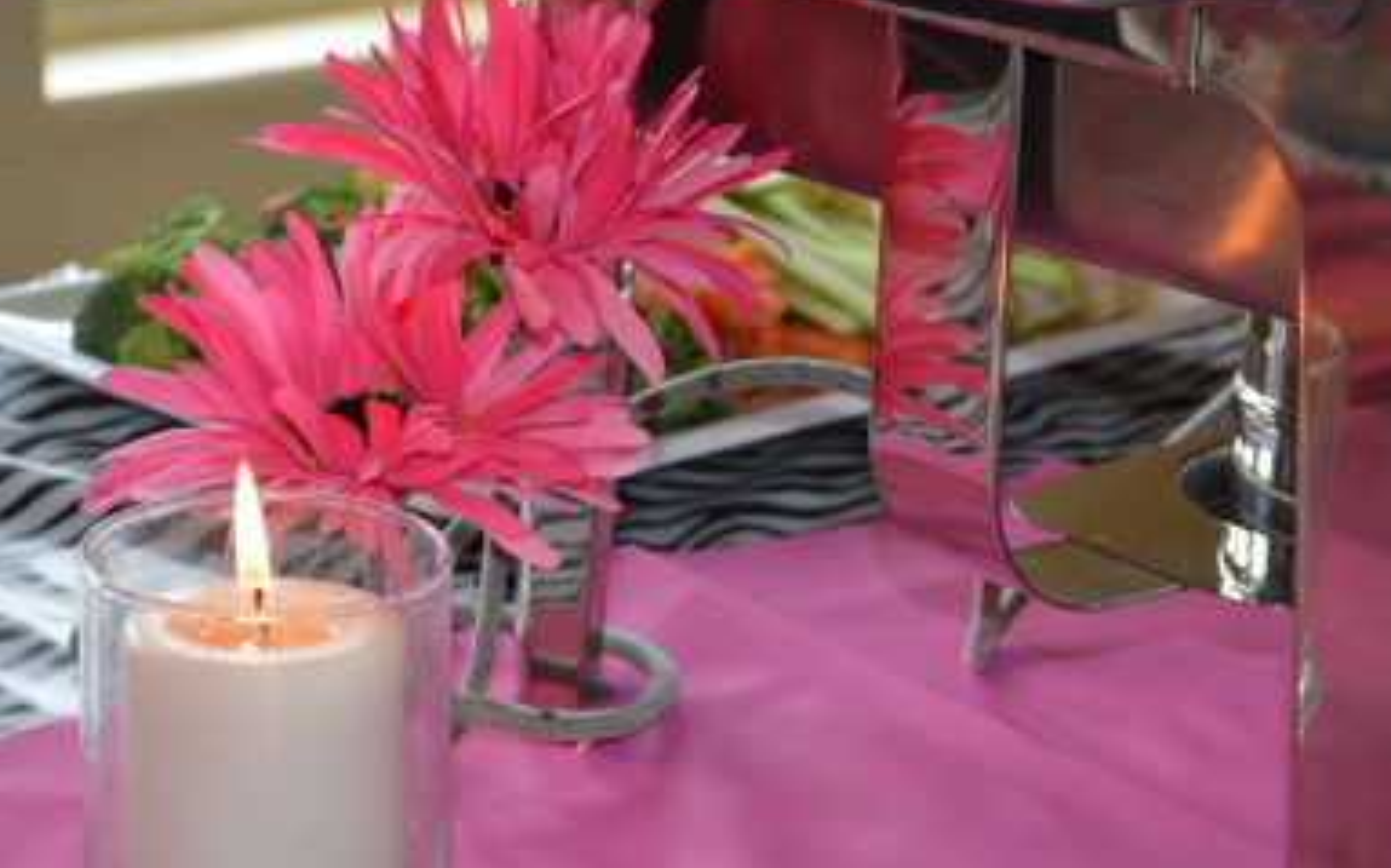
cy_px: 552
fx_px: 4155
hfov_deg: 19.0
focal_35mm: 110
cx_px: 730
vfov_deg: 11.9
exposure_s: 1/80
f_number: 5.6
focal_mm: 55
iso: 400
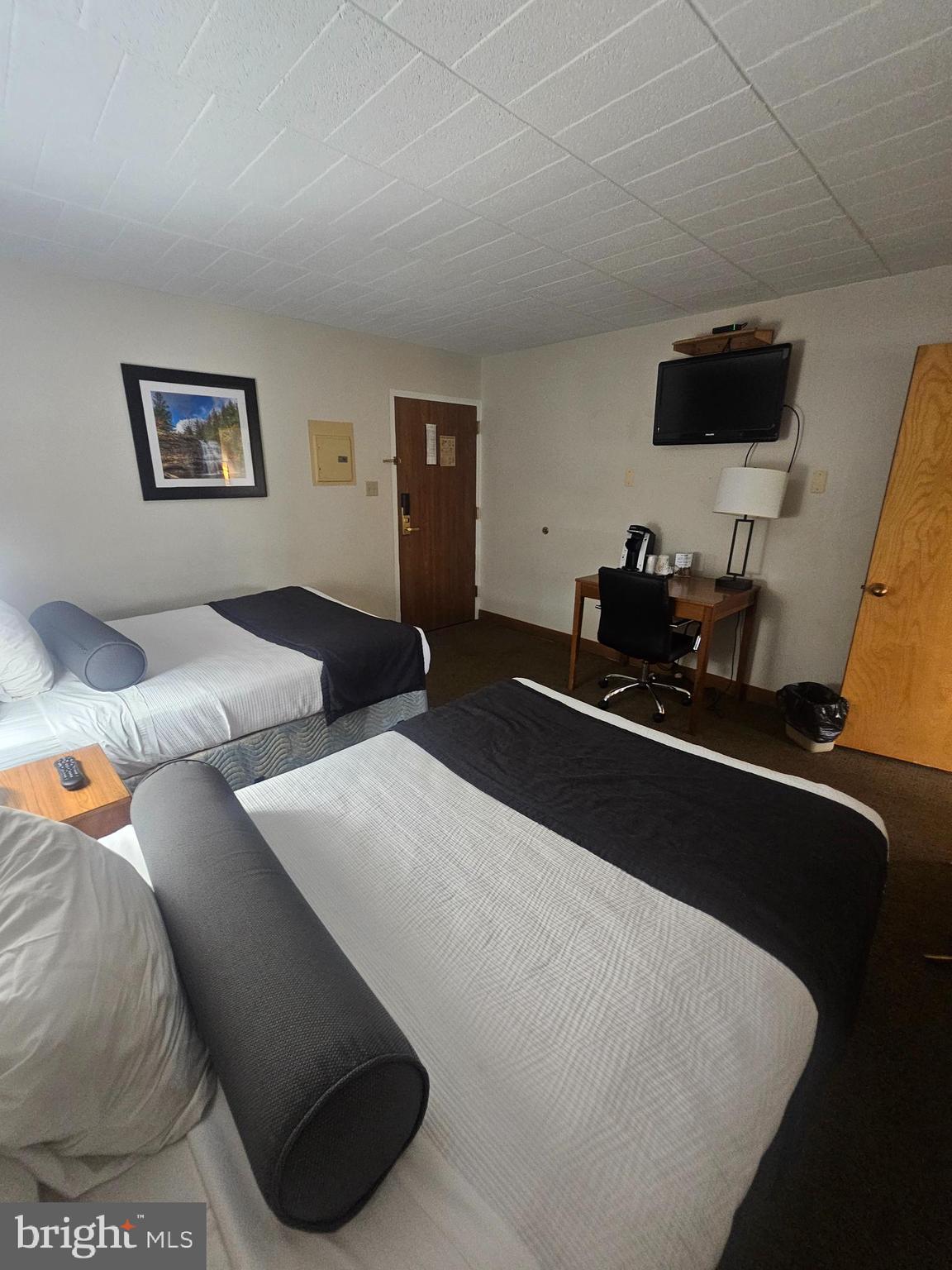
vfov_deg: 106.2
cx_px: 476
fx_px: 477
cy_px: 635
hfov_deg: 89.9
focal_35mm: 13
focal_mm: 2.2
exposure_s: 1/30
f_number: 2.2
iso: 400
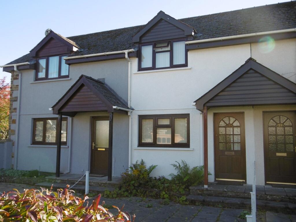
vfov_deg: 44.2
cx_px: 148
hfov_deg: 56.8
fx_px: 274
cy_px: 111
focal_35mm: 32
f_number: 3.5
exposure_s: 1/320
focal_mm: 5.8
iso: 100
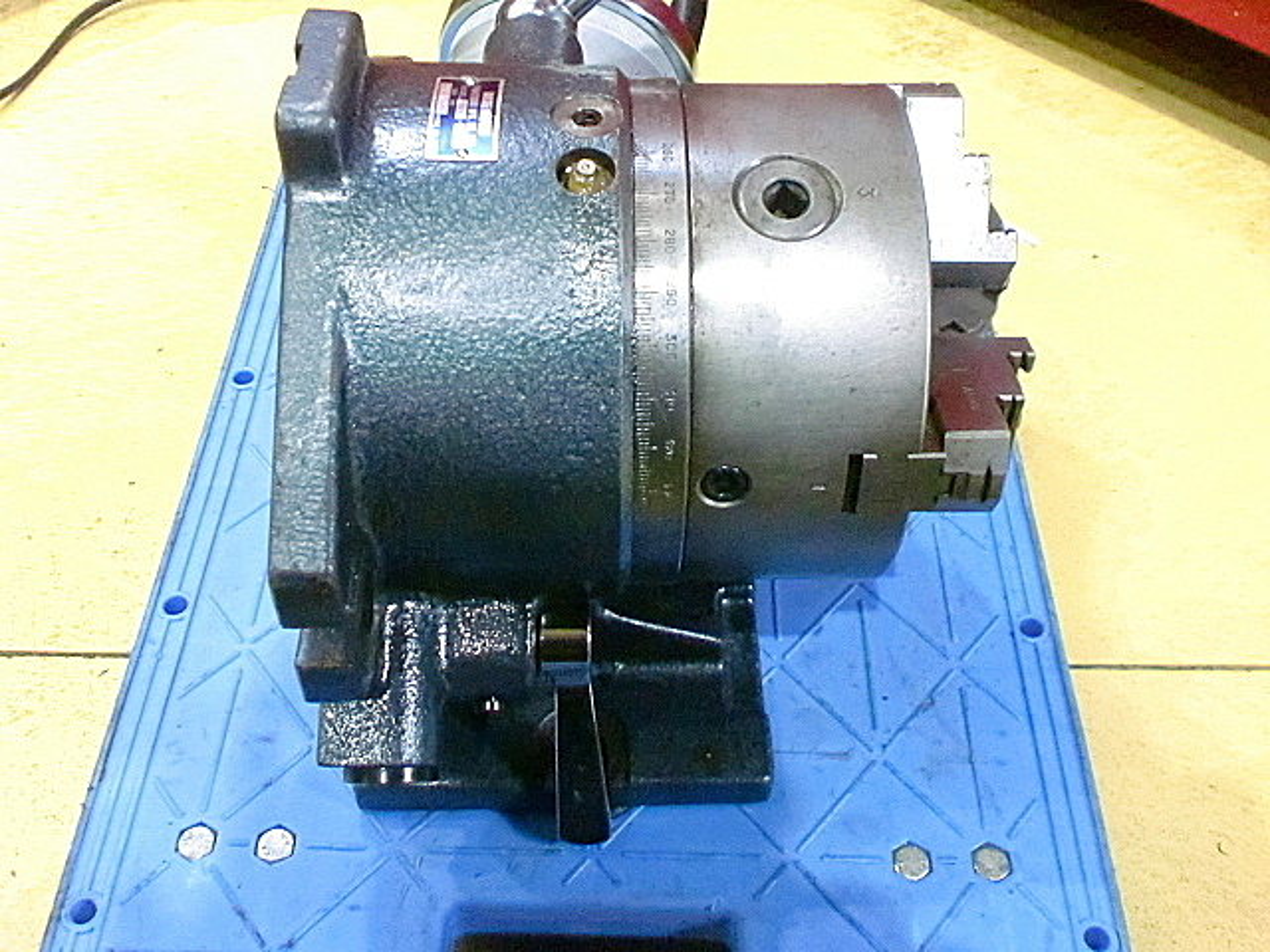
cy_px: 476
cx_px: 635
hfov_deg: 52.6
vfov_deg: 40.7
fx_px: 1284
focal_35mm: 35
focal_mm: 6.3
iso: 1600
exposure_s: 1/40
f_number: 3.1
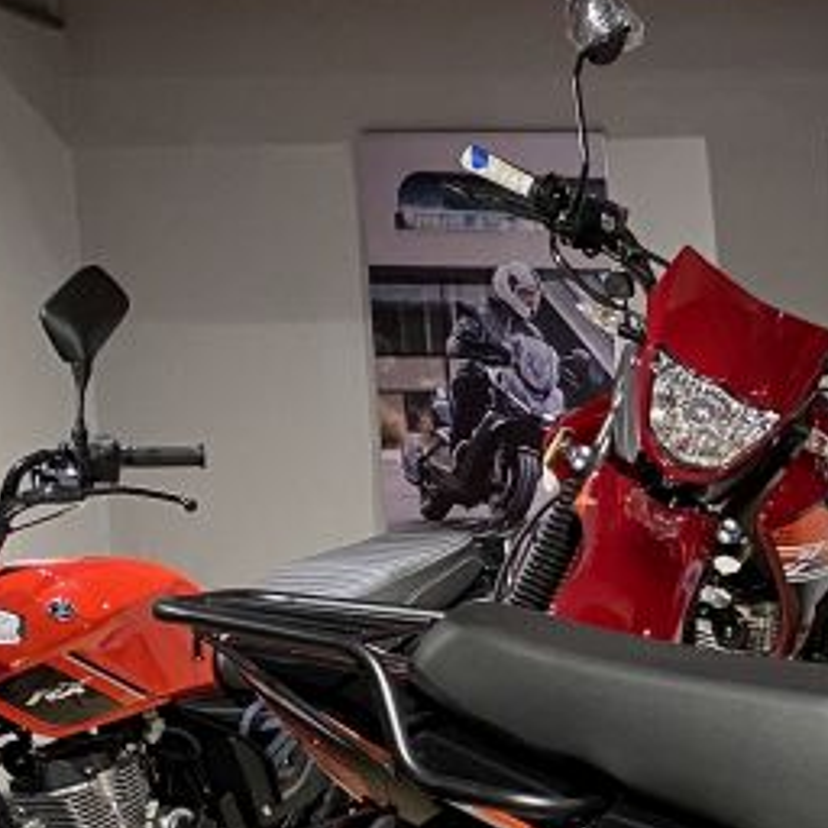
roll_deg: +1.4
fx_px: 2571
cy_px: 936
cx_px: 1410
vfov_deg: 17.6
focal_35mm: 95
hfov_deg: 16.0
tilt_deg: -9.5
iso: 160
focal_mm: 4.25
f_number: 1.8
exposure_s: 1/50
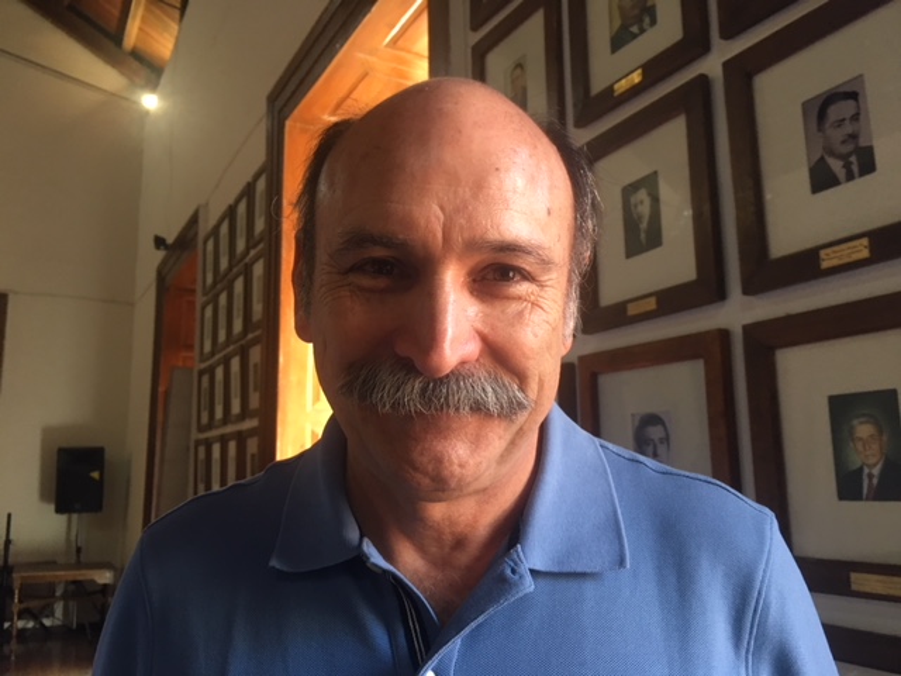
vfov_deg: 48.2
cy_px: 338
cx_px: 450
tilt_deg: +10.2
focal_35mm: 29
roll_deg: -0.1
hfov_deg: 61.7
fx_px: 755
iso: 100
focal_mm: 4.15
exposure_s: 1/30
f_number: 2.2
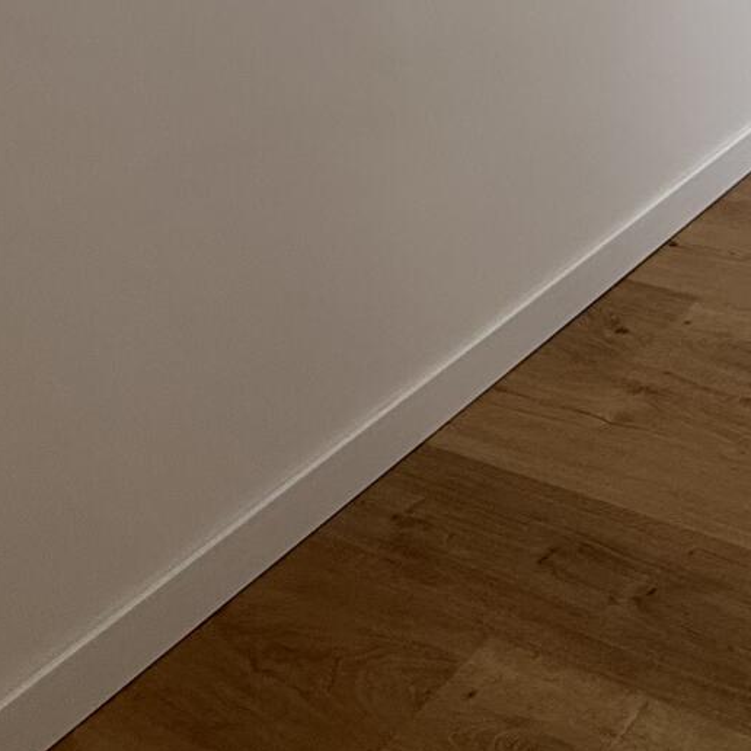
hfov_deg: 25.9
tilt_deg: -7.7
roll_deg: +0.0
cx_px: 1135
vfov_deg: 27.6
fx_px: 1178
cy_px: -294
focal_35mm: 48
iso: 100
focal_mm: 2.22
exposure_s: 1/100
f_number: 2.2
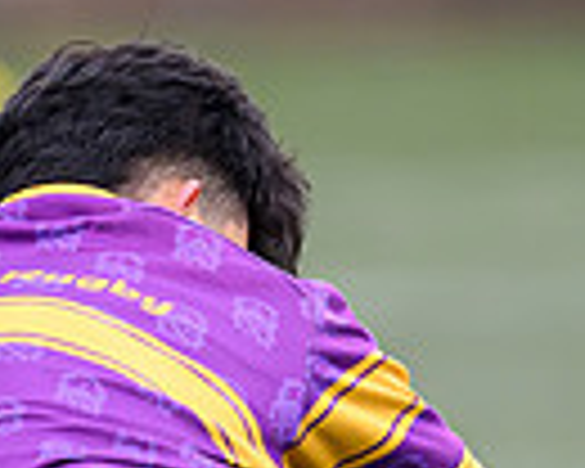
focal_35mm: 2246
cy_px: -8
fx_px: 38887
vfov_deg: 0.7
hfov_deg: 0.9
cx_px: -154
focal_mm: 400
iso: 640
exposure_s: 1/2000
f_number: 3.5
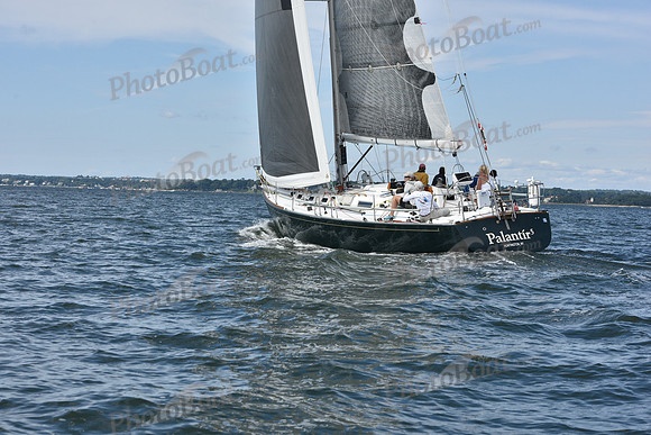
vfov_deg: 16.1
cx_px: 326
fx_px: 1537
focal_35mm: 85
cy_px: 218
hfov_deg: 23.9
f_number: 10
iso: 320
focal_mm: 85
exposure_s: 1/1000
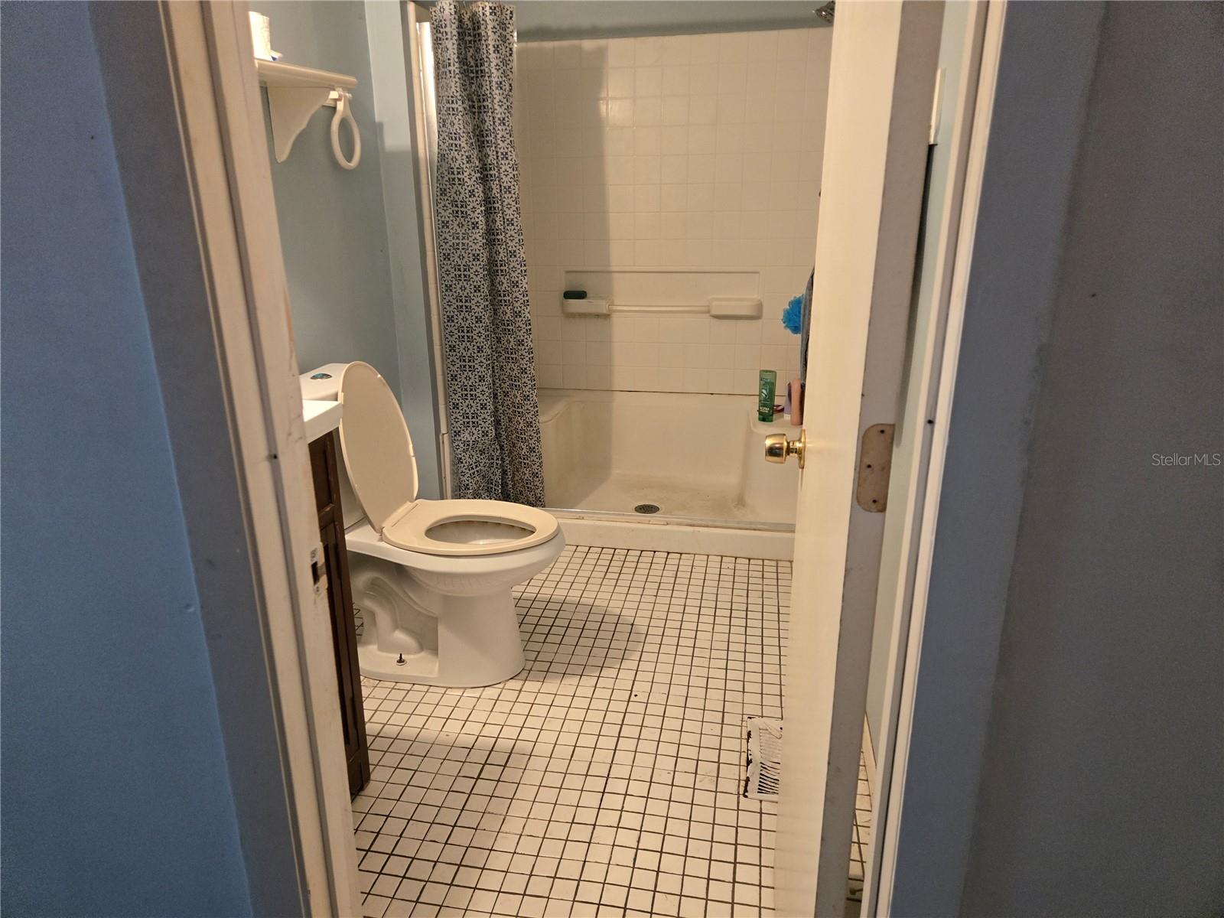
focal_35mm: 23
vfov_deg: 58.9
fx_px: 813
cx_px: 612
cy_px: 459
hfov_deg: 73.9
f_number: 1.8
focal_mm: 5.4
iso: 1000
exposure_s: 1/120
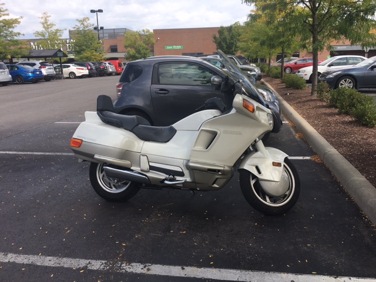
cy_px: 141
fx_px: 315
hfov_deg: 61.7
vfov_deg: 48.2
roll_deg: +1.6
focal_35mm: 29
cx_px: 188
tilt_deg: -11.9
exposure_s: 1/836
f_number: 2.2
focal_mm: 4.15
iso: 25
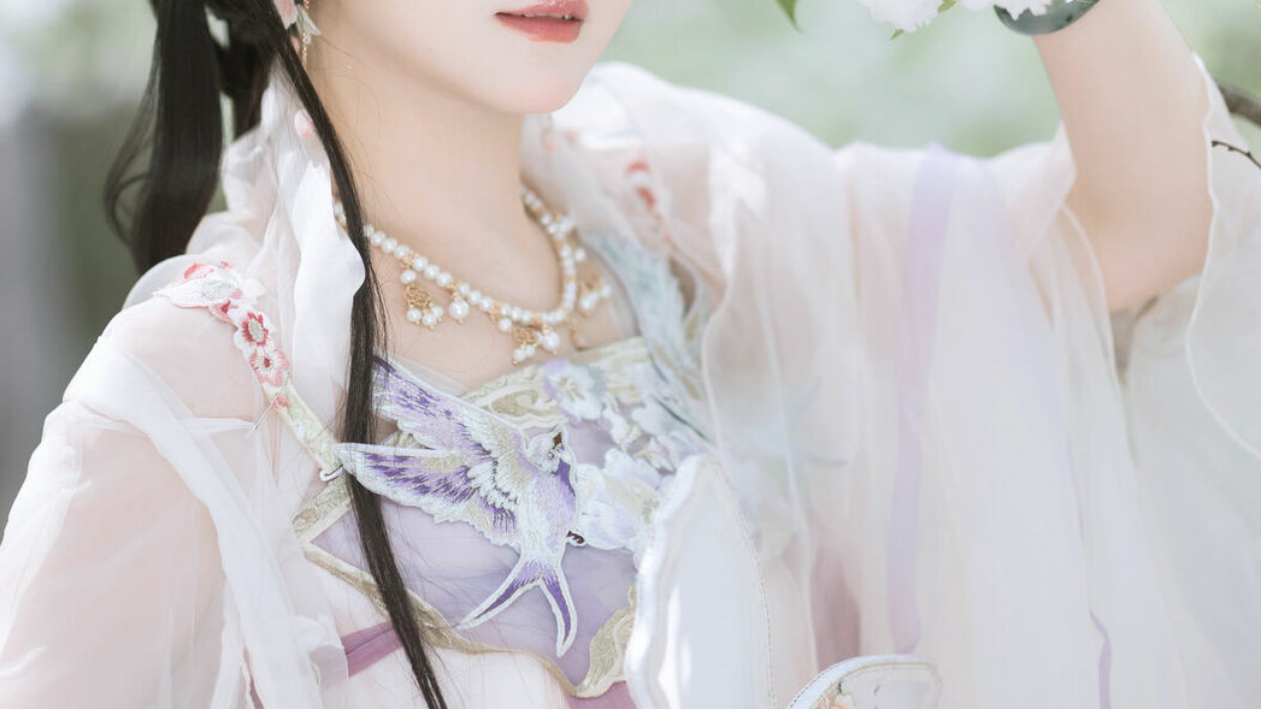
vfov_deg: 9.0
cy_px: 234
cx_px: 631
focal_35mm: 134
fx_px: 4481
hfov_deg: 16.0
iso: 100
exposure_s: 1/640
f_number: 1.8
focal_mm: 85
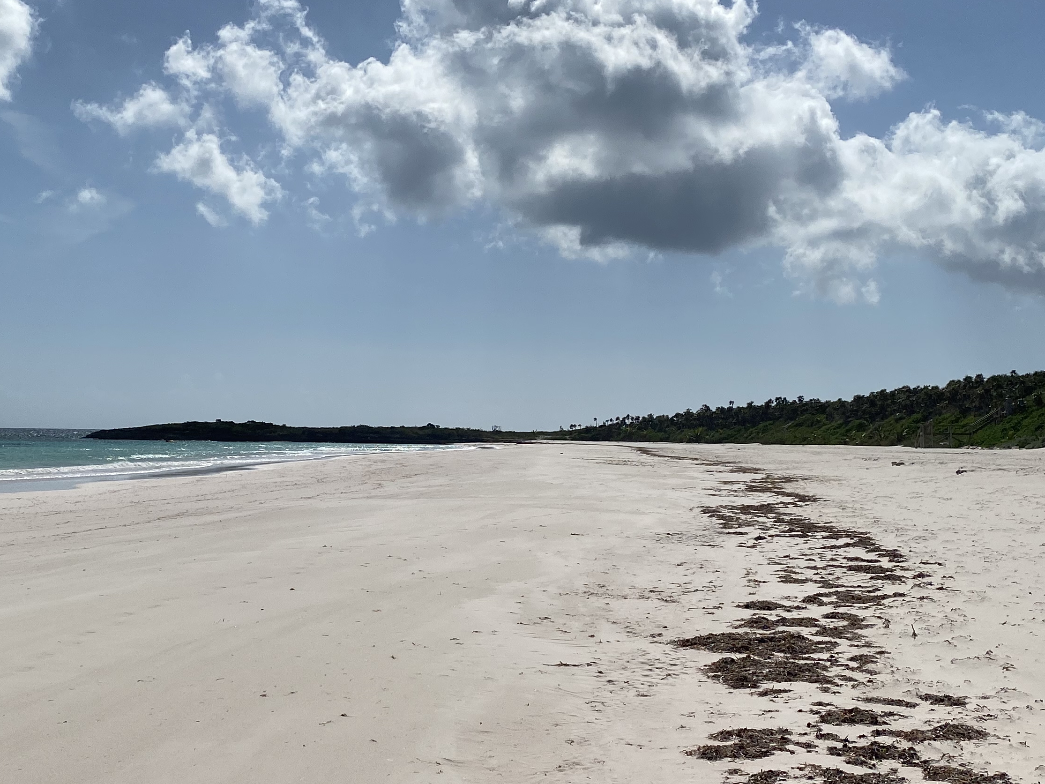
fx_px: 1419
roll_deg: -3.0
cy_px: 403
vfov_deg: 30.9
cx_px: 378
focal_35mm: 47
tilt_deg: +1.4
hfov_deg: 40.1
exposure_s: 1/19231
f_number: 1.8
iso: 40
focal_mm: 4.25
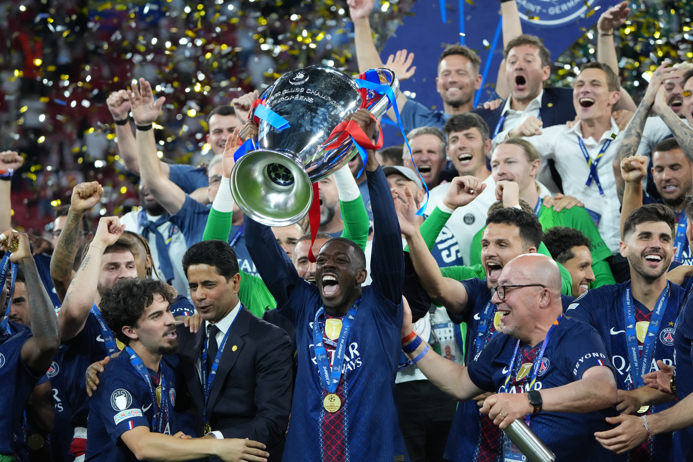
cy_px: 231
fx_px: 3850
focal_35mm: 200
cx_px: 346
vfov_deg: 6.9
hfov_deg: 10.3
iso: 5000
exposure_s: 1/1000
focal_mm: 200
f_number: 6.3
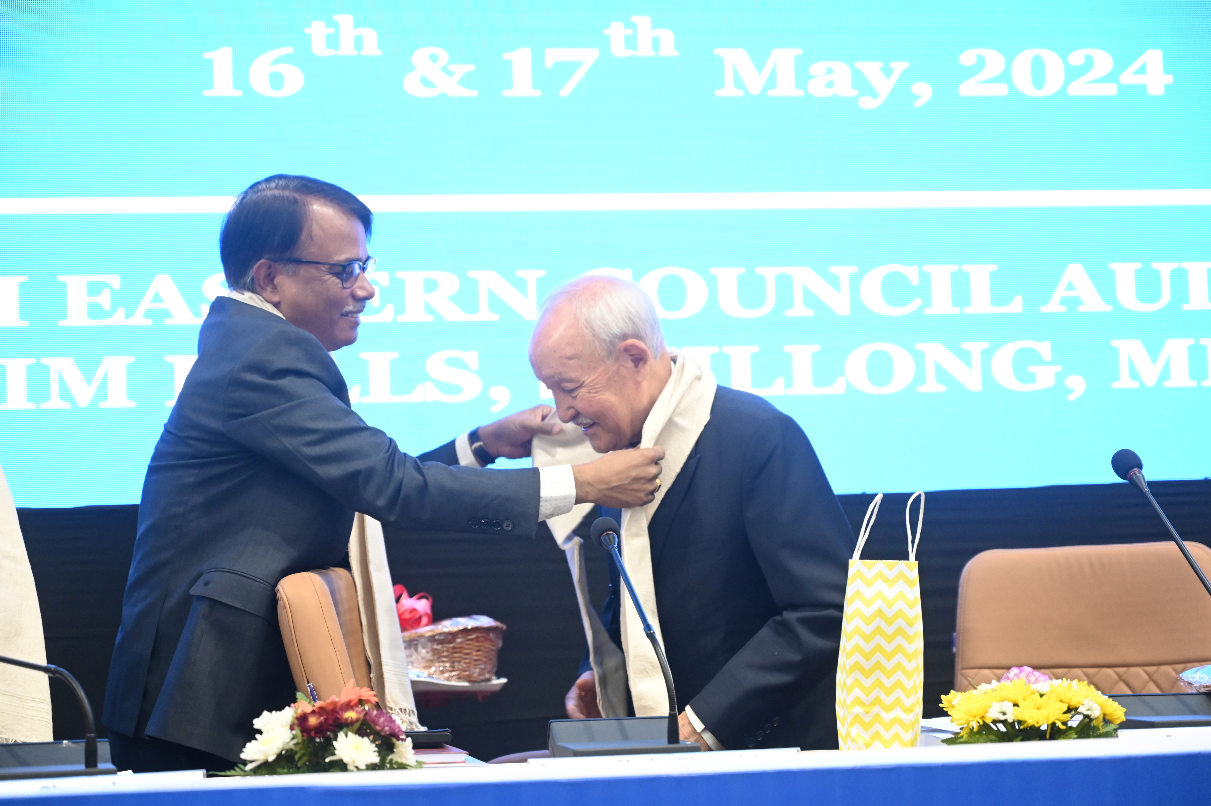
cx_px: 606
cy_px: 403
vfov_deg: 19.4
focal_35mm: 70
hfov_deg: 28.9
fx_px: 2353
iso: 5000
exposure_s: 1/125
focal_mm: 70
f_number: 4.5
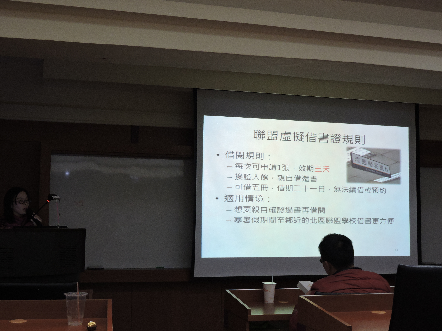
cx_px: 221
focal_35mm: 50
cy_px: 166
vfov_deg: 29.1
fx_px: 638
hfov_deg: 38.2
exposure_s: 1/30
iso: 400
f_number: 4
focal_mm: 9
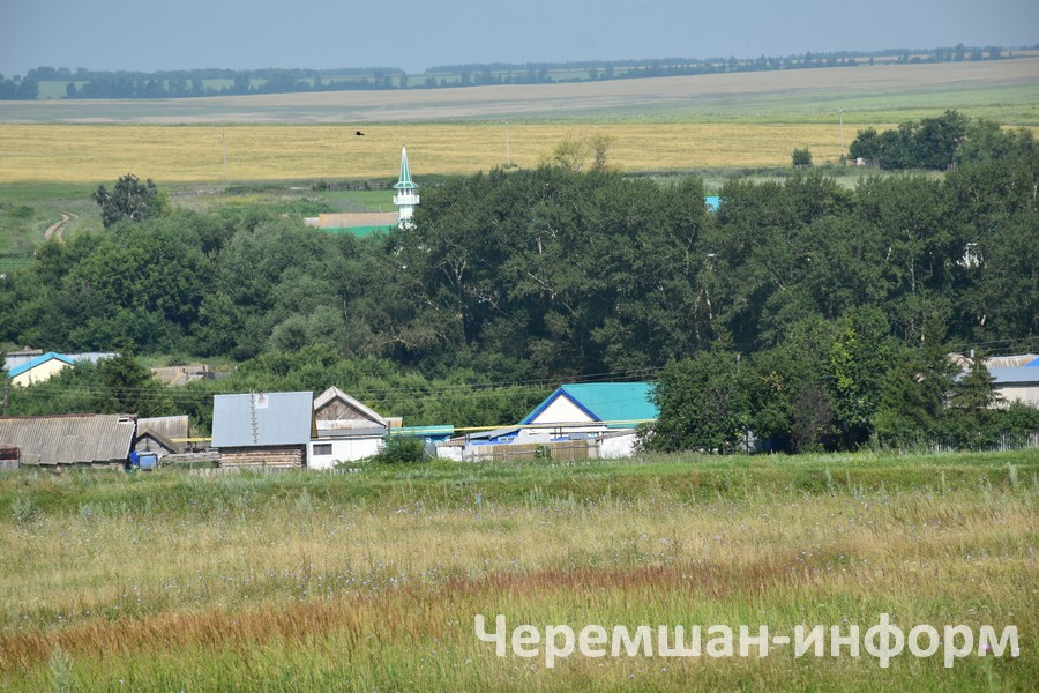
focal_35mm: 210
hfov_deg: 9.8
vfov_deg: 6.5
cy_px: 346
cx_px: 520
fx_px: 6060
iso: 200
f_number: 8
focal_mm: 140
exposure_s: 1/500
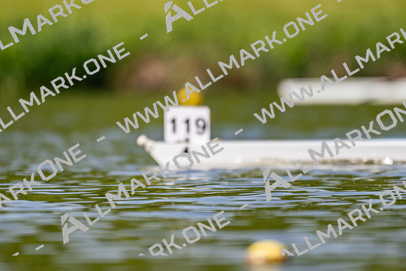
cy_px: 136
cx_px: 203
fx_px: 10157
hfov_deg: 2.3
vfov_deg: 1.5
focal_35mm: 900
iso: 200
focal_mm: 600
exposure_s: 1/2500
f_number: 4
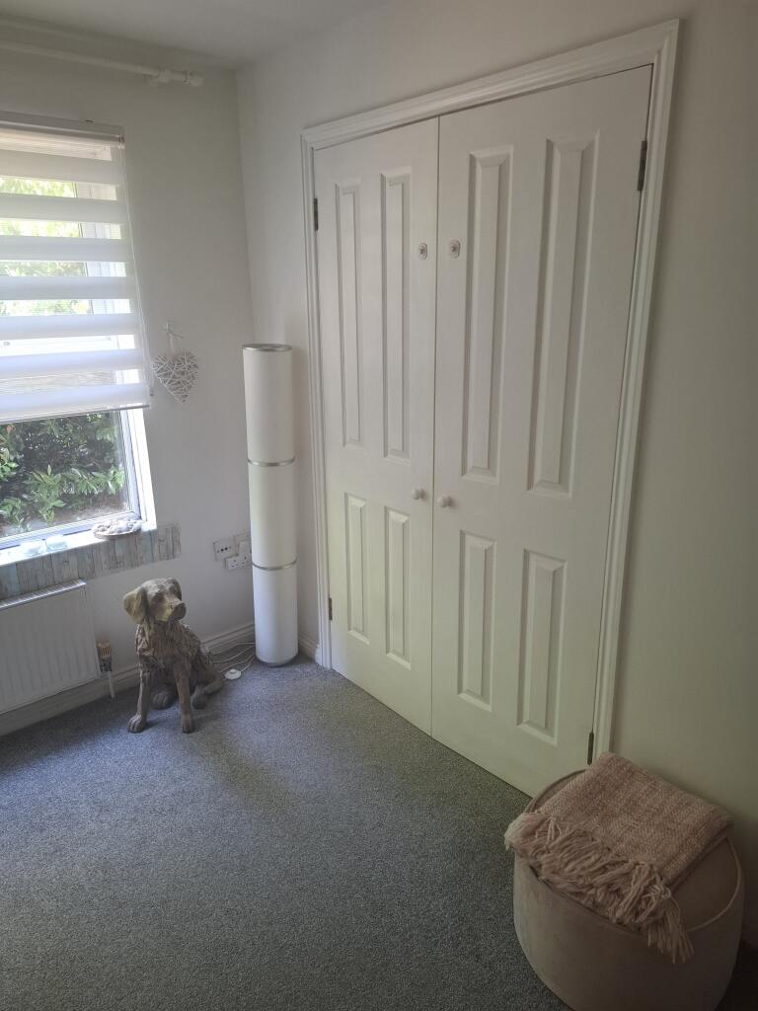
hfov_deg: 58.9
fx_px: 672
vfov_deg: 73.9
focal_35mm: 23
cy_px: 506
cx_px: 379
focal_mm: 5.54
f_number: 1.8
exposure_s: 1/50
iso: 200
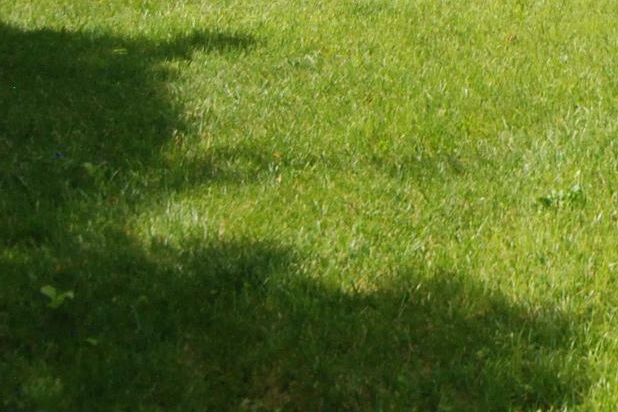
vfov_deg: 17.7
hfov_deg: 24.2
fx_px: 1211
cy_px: -167
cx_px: 848
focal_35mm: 71
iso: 800
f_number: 4.5
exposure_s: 1/4000
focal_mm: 15
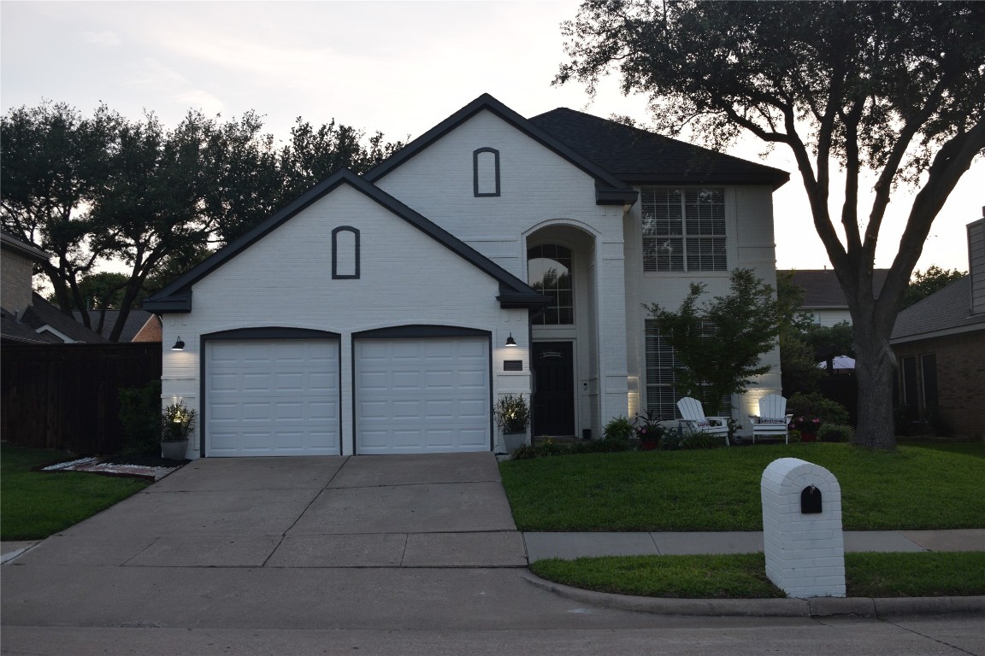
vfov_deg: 36.9
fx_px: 985
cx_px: 492
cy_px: 328
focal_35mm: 36
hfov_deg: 53.1
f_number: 6.3
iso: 400
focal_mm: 24
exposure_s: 1/160
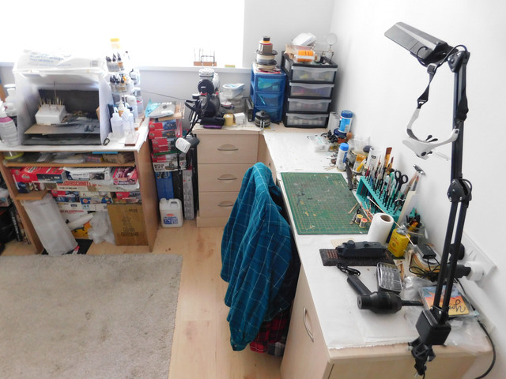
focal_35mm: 23
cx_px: 253
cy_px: 190
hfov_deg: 73.9
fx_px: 336
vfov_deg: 58.9
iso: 400
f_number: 3
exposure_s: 1/13
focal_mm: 4
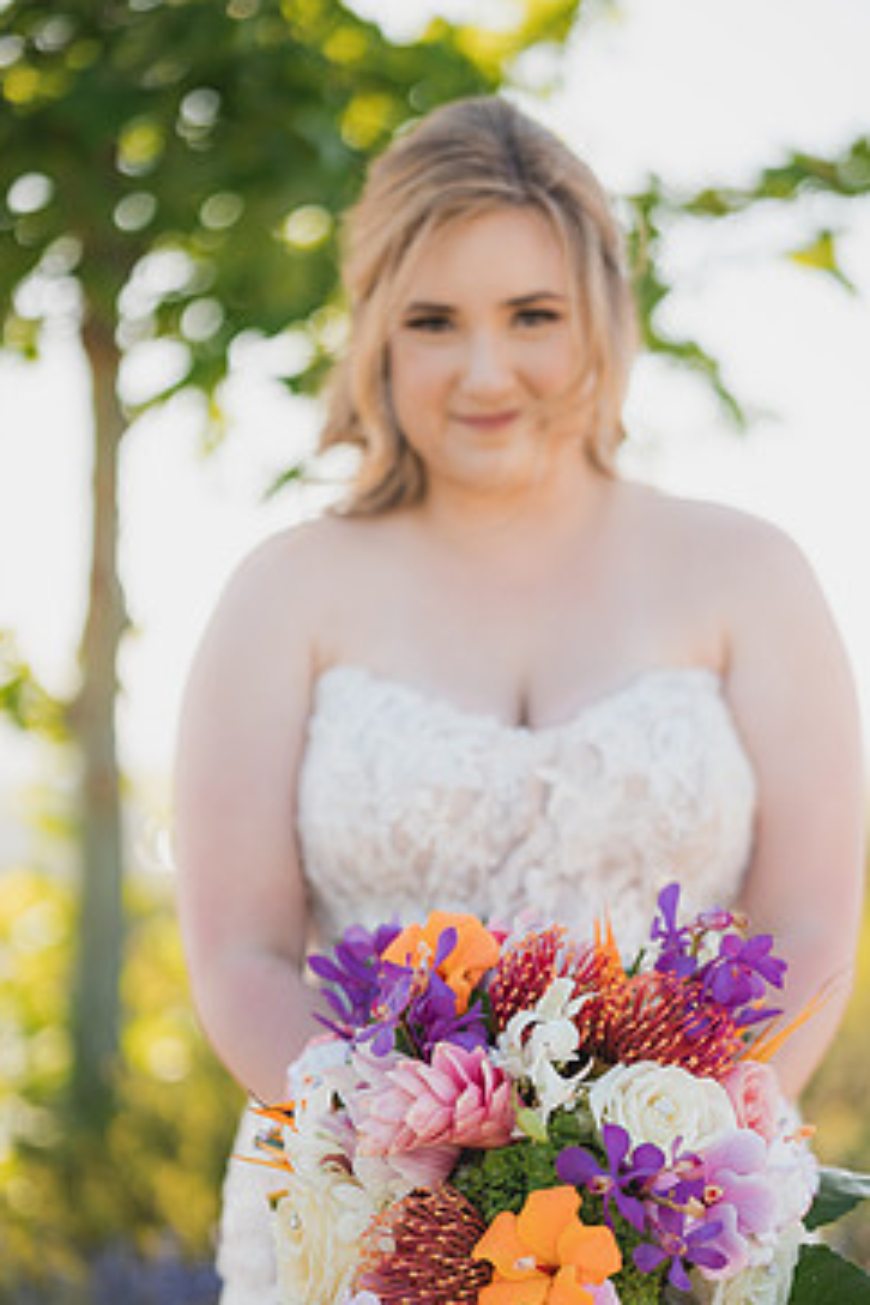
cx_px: 528
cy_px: 777
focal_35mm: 62
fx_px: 2247
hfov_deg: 21.9
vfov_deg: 32.3
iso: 125
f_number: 1.4
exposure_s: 1/1600
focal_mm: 50
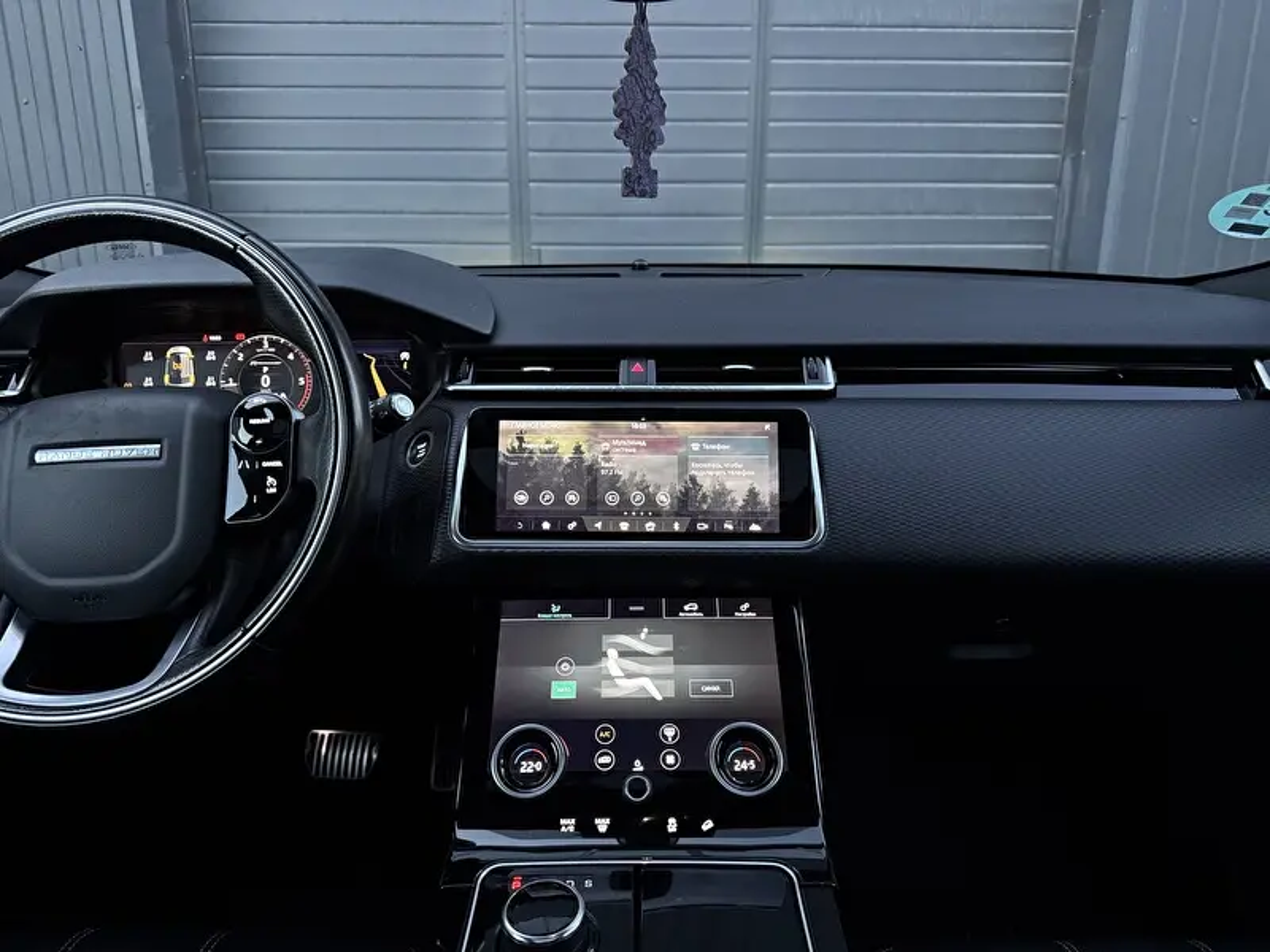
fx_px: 881
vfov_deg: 56.8
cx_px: 635
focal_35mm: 24
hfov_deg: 71.6
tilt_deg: -15.7
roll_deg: +0.3
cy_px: 476
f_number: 1.78
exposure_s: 1/50
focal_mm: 6.76
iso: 500
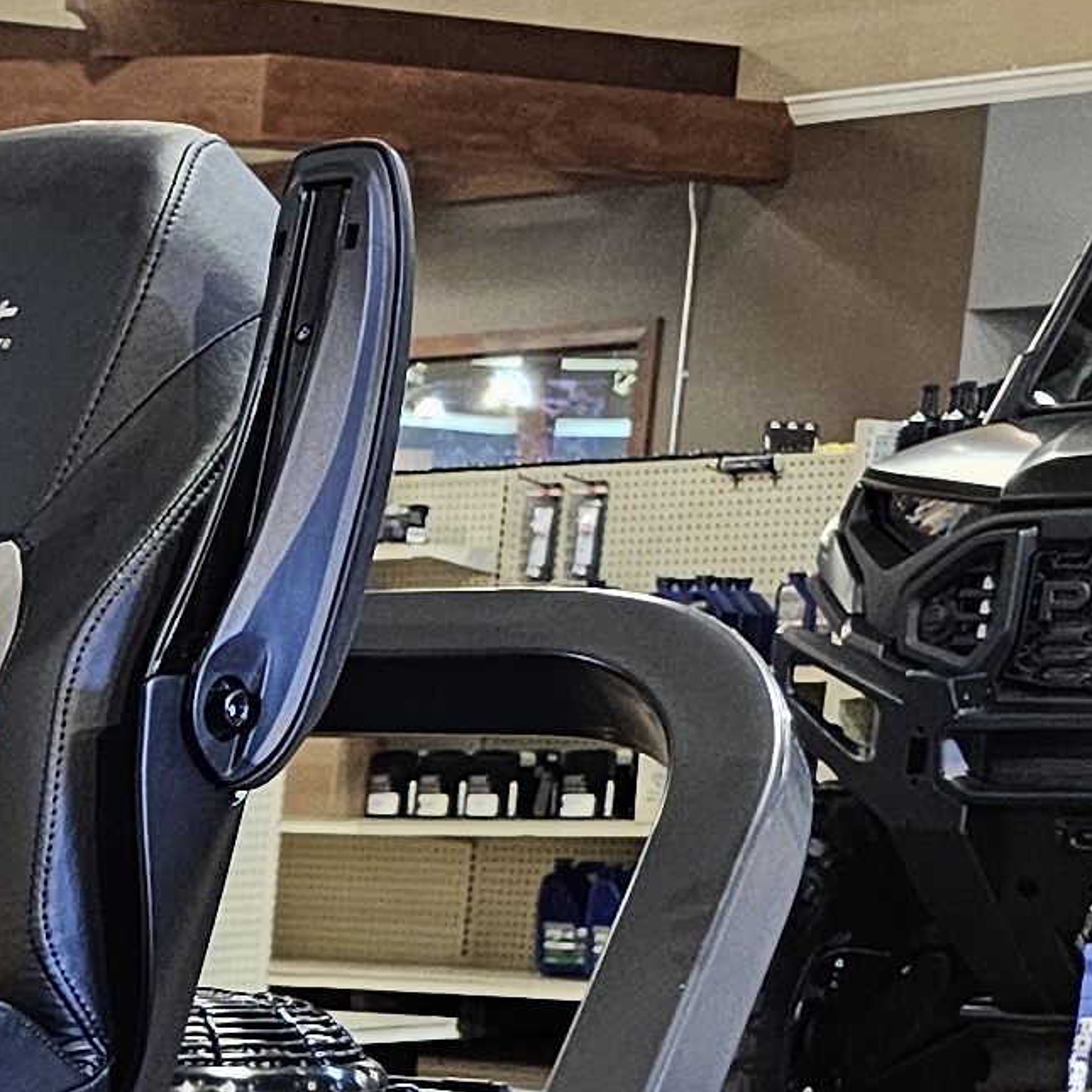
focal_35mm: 126
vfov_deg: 12.7
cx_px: -1072
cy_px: 1898
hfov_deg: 12.3
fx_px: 4497
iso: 500
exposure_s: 1/60
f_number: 1.7
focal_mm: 6.3
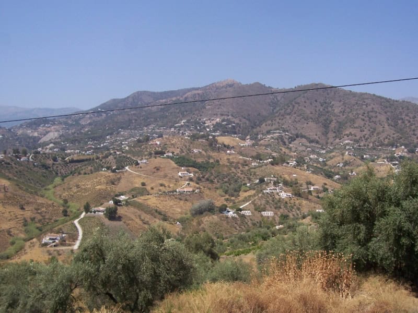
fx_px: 411
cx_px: 209
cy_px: 156
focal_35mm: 34
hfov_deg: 54.0
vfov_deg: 41.8
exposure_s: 1/493
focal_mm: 5.6
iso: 79
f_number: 5.23
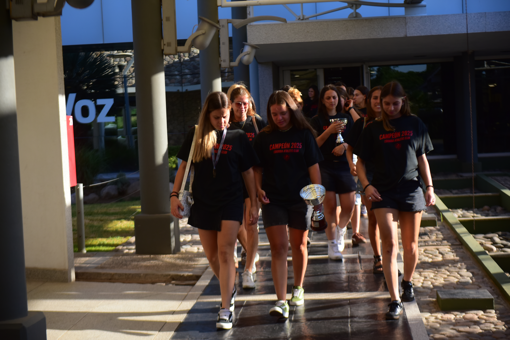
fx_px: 992
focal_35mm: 70
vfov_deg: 19.5
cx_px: 255
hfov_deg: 28.8
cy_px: 170
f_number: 2.8
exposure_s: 1/2500
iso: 500
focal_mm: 70
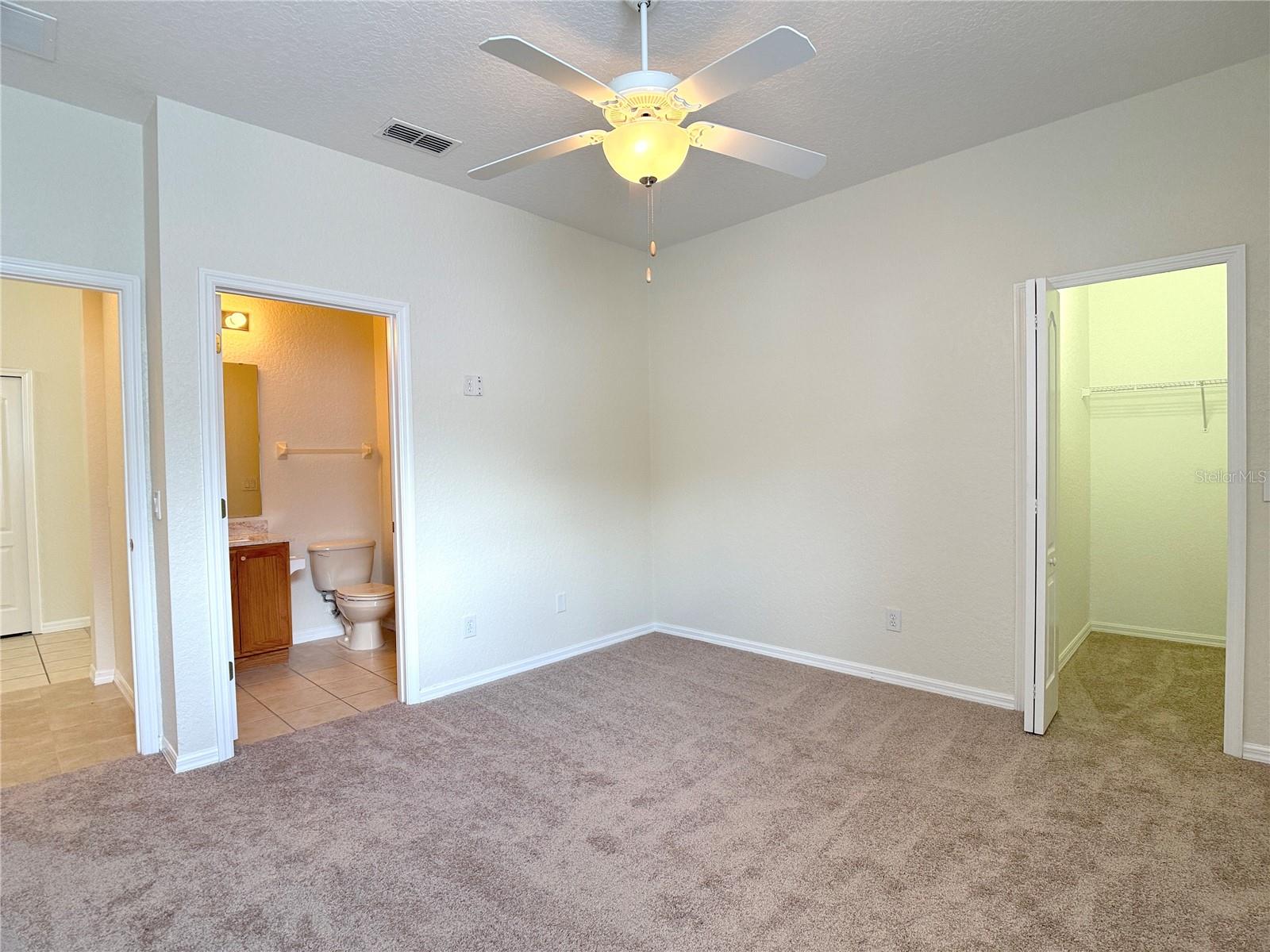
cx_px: 635
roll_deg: +0.9
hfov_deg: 71.6
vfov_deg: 56.8
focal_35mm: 24
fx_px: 881
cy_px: 476
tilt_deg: -0.8
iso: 200
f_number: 1.78
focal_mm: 6.76
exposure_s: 1/132
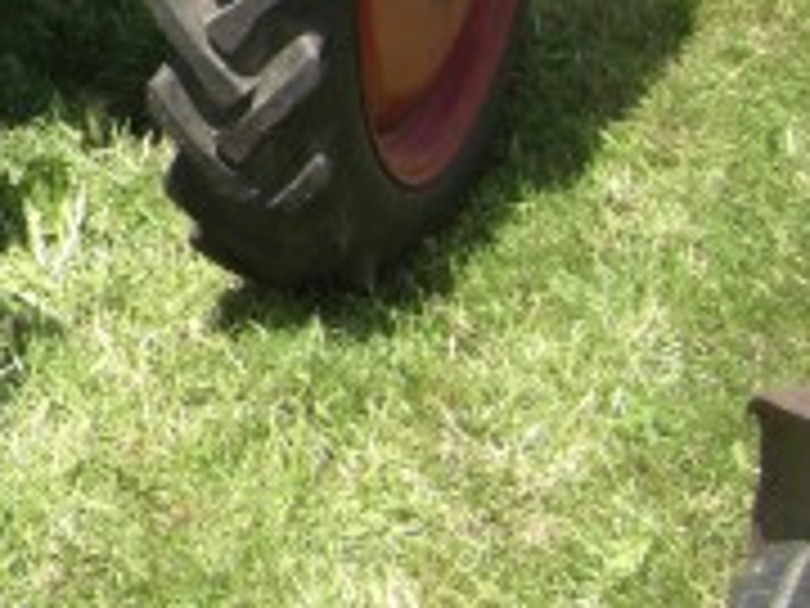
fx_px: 3463
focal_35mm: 148
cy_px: -227
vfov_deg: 9.8
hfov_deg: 12.1
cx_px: -702
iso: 64
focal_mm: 6.3
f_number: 3.4
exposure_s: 1/320
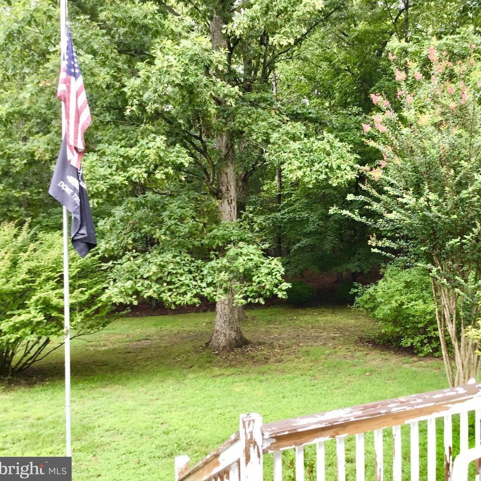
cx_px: 317
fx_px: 582
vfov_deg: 44.9
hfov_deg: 44.3
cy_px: 239
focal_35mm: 37
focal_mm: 3.3
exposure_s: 1/60
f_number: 2.4
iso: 25
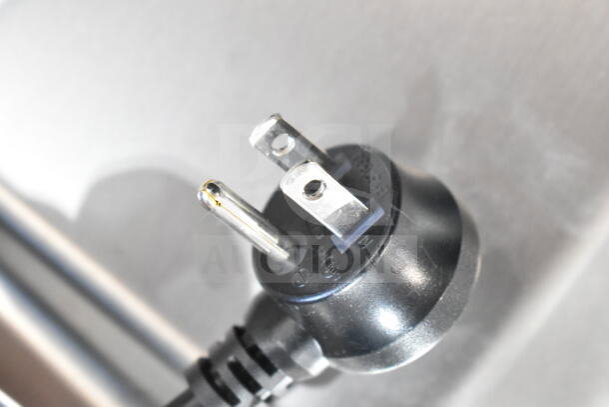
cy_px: 204
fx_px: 1396
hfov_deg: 24.6
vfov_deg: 16.6
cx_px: 304
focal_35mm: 82
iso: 7200
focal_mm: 55
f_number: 5.6
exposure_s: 1/100
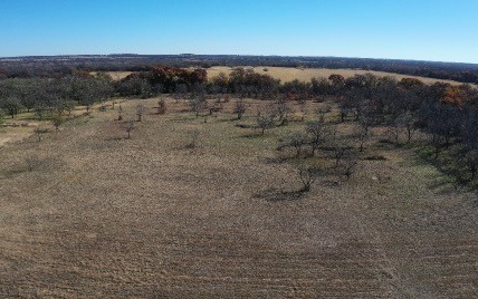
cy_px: 136
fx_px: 417
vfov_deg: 39.4
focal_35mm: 32
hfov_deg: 59.6
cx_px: 239
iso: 100
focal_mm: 10.26
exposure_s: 1/640
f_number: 5.6
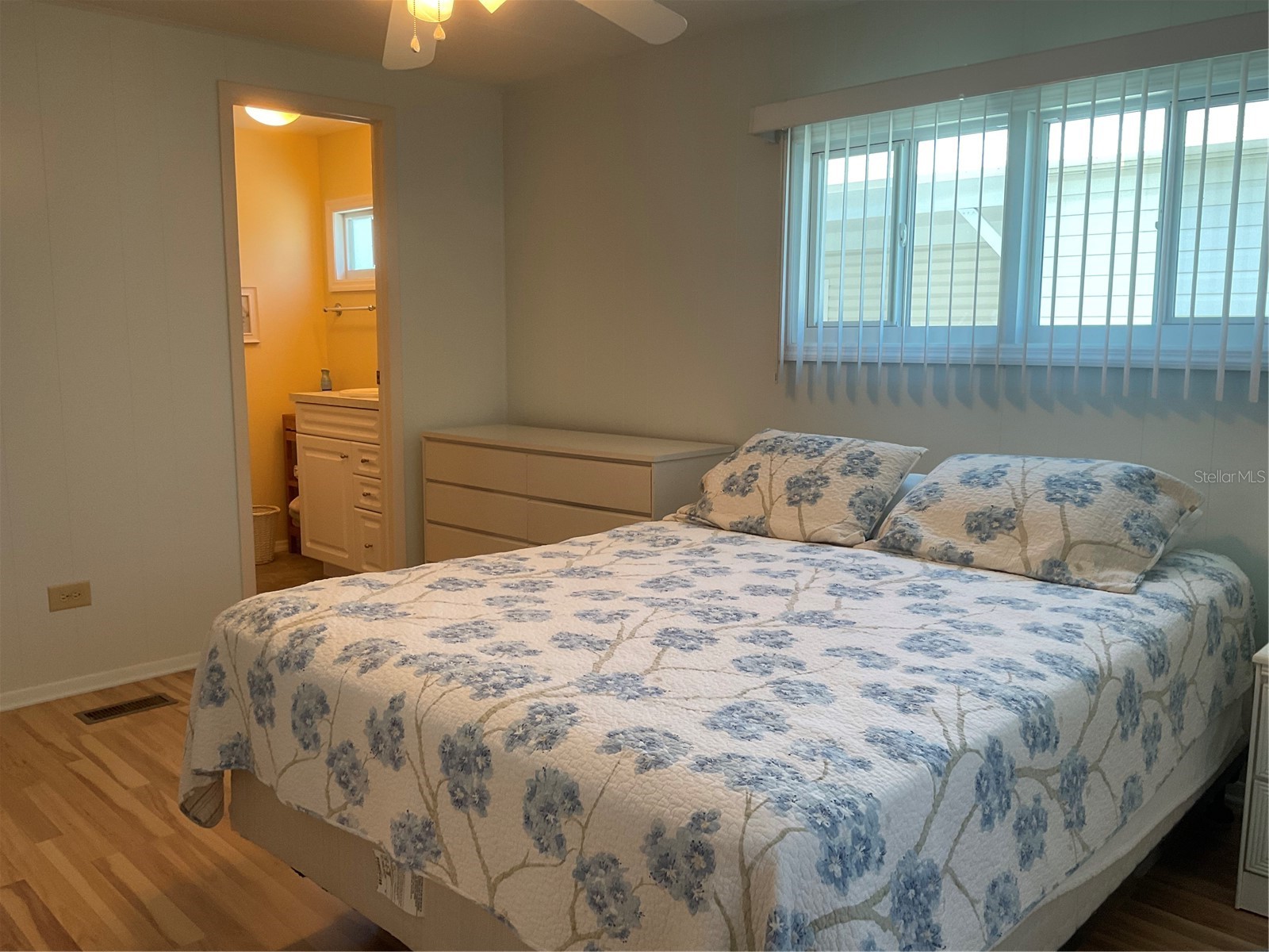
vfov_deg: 48.2
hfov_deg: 61.7
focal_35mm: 29
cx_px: 634
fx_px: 1063
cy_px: 476
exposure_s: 1/120
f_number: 1.8
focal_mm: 3
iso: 64
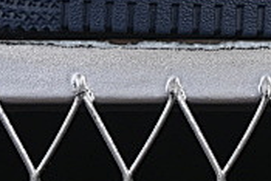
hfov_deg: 4.4
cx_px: 522
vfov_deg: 2.9
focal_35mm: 462
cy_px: -303
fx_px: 3481
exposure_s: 1/100
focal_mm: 50
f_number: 8
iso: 160
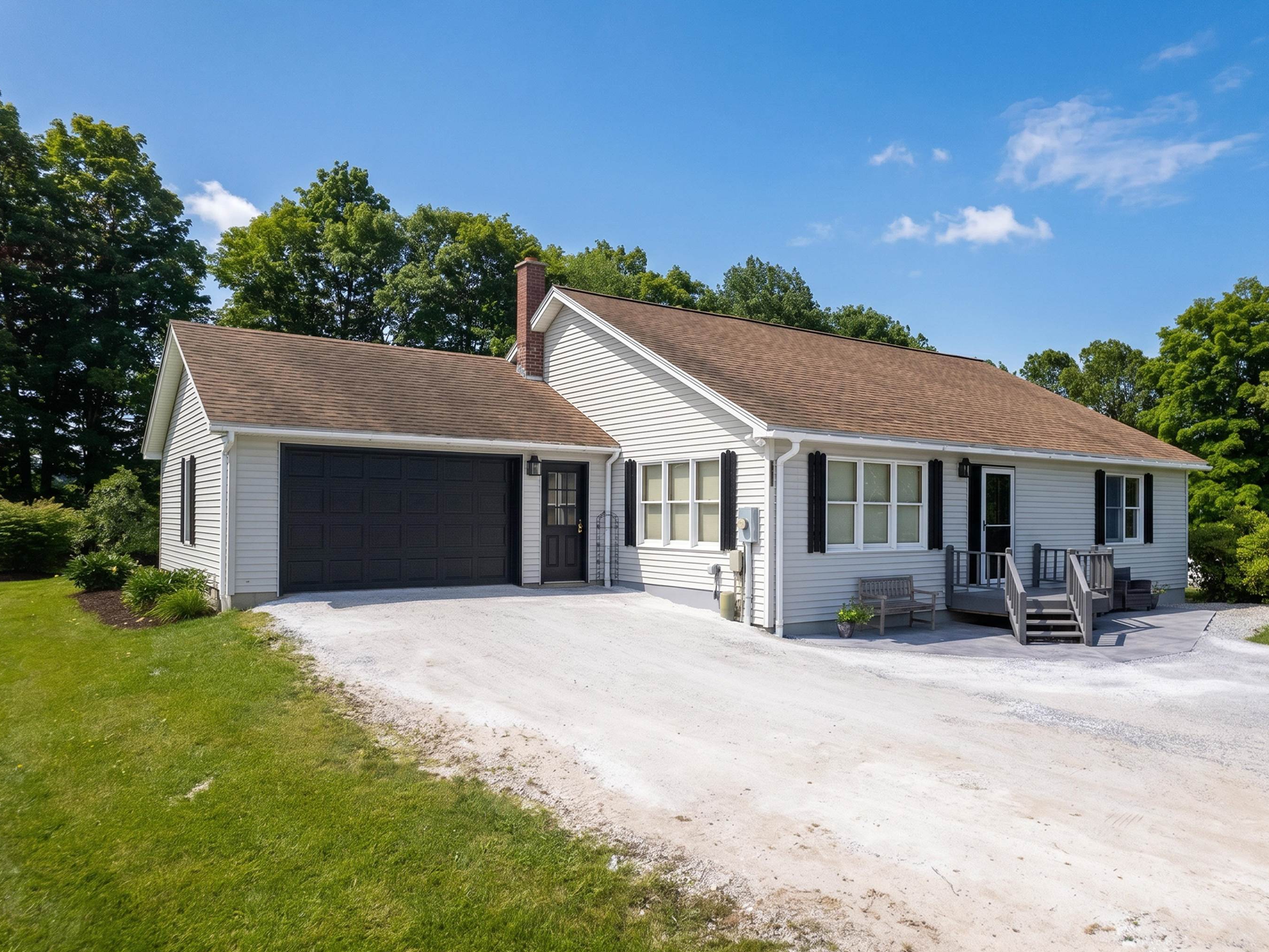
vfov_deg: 56.8
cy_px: 478
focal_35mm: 24
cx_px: 709
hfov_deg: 71.3
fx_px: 880
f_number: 2.8
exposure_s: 1/640
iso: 100
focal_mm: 8.38
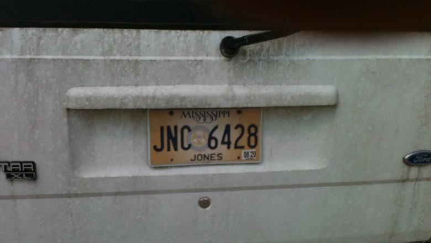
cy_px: 149
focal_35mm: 39
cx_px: 212
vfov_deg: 30.3
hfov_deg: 51.6
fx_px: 446
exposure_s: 1/1735
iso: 64
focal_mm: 3.85
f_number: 2.8
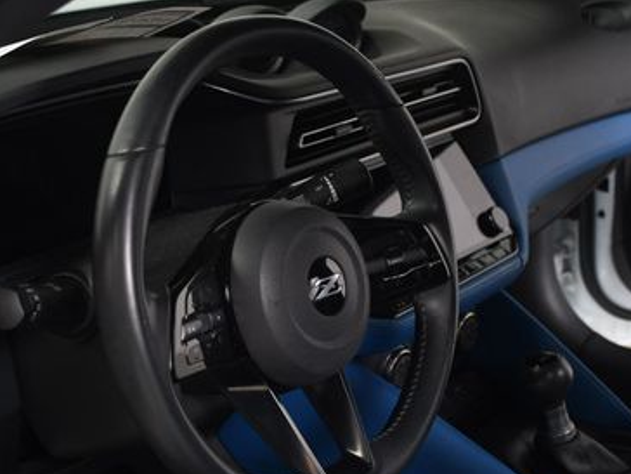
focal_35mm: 81
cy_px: 283
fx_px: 1477
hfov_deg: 24.1
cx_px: 345
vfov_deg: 18.2
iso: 100
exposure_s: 1/160
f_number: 4
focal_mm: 32
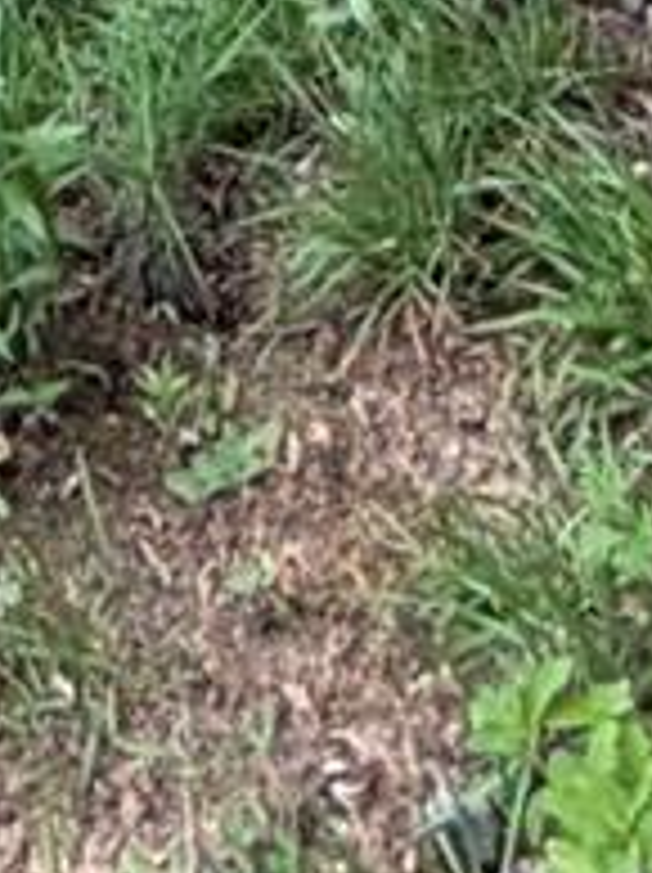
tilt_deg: -8.2
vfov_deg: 9.0
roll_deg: -0.3
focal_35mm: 111
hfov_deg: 12.0
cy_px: -2340
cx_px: -589
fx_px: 2794
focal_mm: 2.22
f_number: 2.2
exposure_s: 1/204
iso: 64
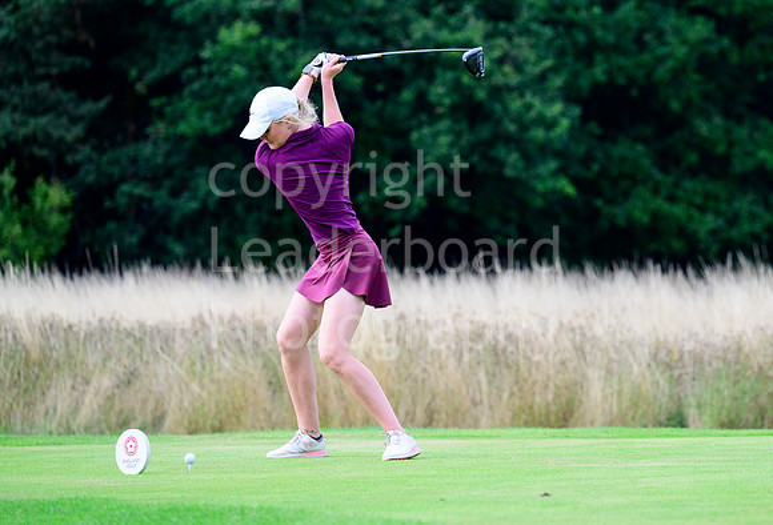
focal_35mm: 282
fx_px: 6080
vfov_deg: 4.9
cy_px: 194
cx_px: 498
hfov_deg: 7.3
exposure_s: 1/2000
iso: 2000
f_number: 5.6
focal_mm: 220
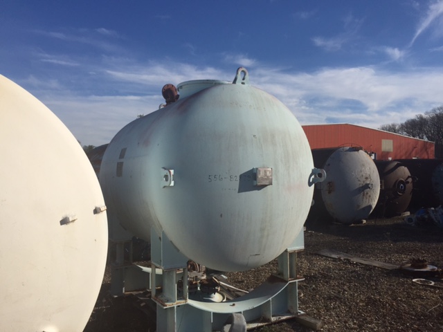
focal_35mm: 29
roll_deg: +0.9
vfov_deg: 48.2
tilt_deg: -0.5
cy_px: 166
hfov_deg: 61.7
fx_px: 371
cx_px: 222
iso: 32
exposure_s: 1/4405
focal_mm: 4.15
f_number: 2.2
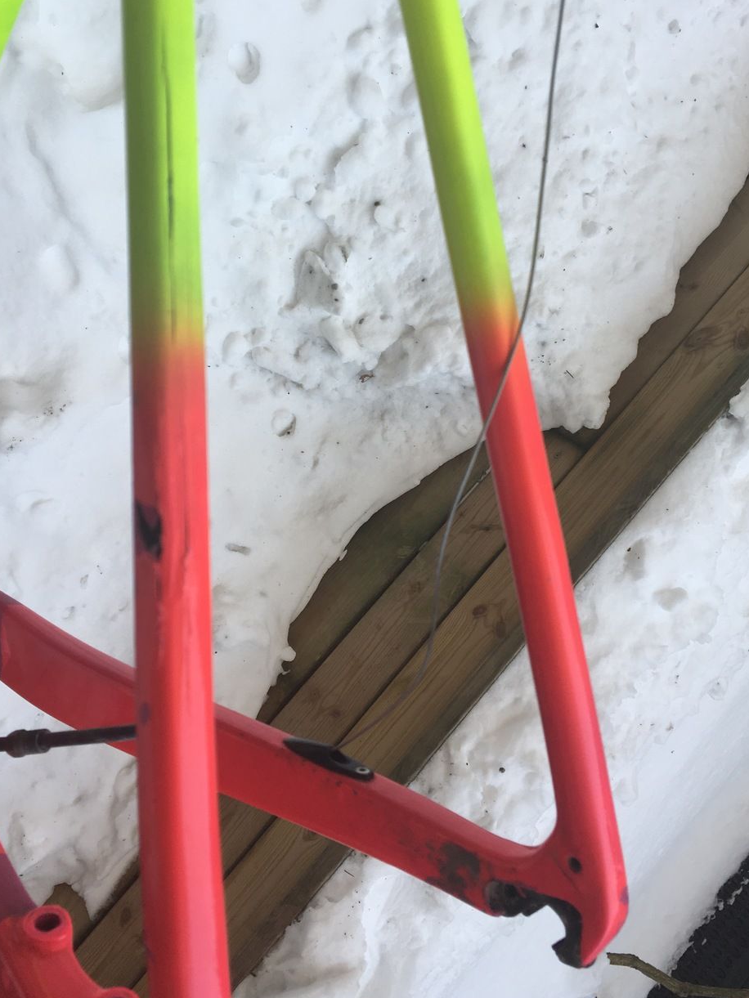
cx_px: 355
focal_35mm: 38
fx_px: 1096
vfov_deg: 48.8
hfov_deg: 37.7
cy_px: 429
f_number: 2.2
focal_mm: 4.15
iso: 25
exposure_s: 1/105
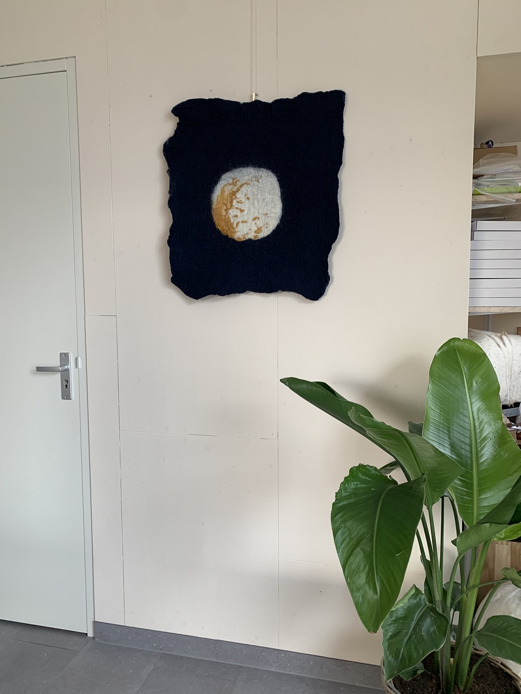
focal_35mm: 26
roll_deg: -0.3
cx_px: 260
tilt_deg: -5.3
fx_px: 522
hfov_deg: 53.1
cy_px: 347
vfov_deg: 67.3
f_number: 1.8
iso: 100
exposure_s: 1/113
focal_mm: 4.25
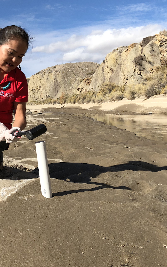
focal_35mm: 48
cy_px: 125
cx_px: 43
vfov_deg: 41.8
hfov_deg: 26.6
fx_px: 349
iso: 20
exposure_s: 1/2525
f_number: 1.8
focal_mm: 3.99
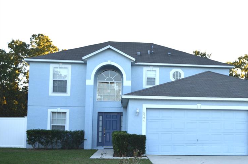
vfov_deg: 23.2
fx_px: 399
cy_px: 98
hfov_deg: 34.2
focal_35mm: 58
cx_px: 169
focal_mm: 28
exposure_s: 1/200
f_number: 5
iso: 100
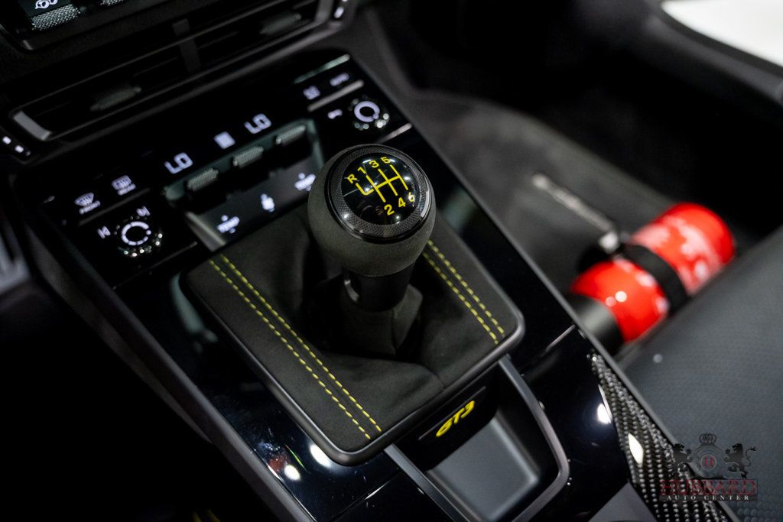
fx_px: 696
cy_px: 261
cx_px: 392
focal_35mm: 32
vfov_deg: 41.1
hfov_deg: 58.7
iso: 3200
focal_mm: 32
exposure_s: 1/60
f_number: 4.5
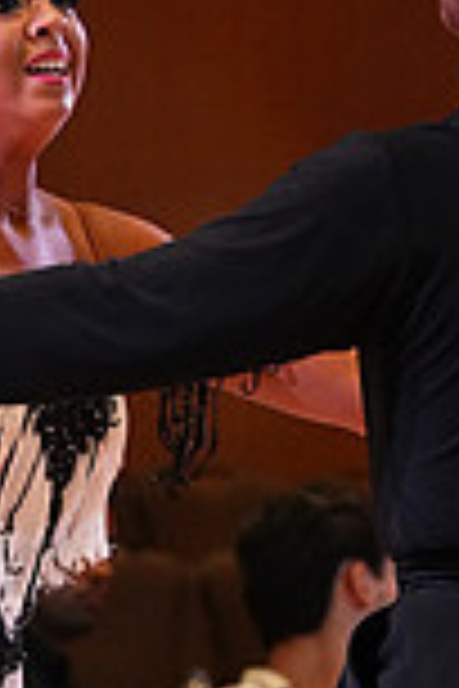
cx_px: 304
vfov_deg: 3.1
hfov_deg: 2.1
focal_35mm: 669
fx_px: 12794
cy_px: 962
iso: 5000
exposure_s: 1/320
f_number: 5.6
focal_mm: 176
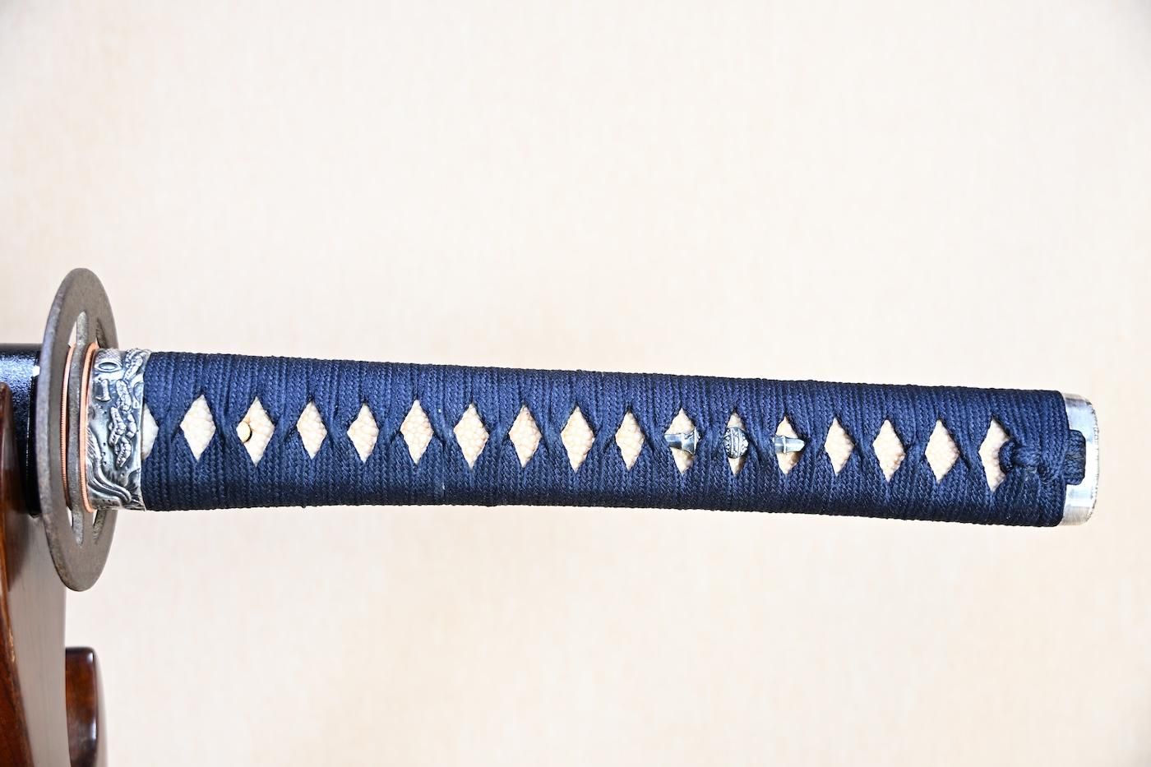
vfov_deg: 27.7
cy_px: 384
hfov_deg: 40.5
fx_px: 1558
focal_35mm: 49
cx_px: 576
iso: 100
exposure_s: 1/2
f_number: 4
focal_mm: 32.5
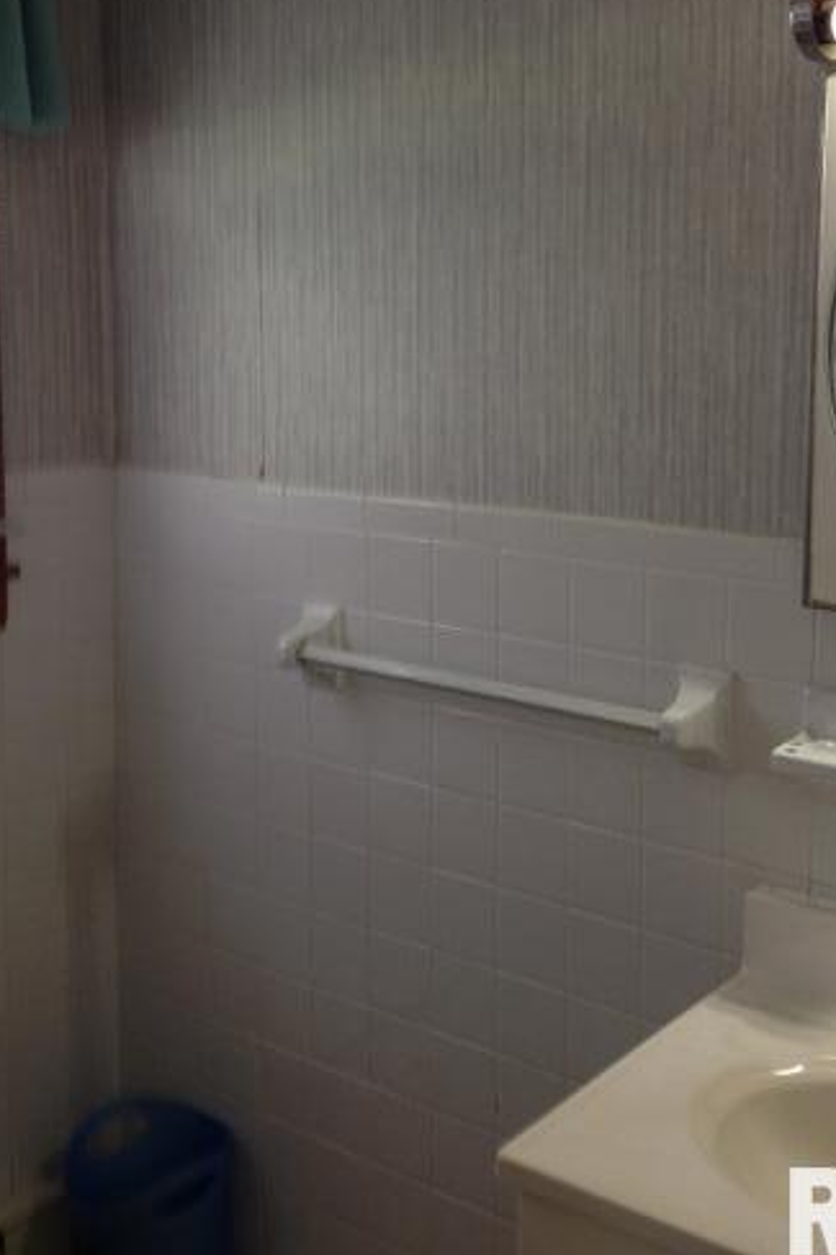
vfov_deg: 43.3
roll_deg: +1.6
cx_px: 563
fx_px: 1568
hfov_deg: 29.6
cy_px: 476
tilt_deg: +0.0
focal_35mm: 45
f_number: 2.4
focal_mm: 4.12
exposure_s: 1/20
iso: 80
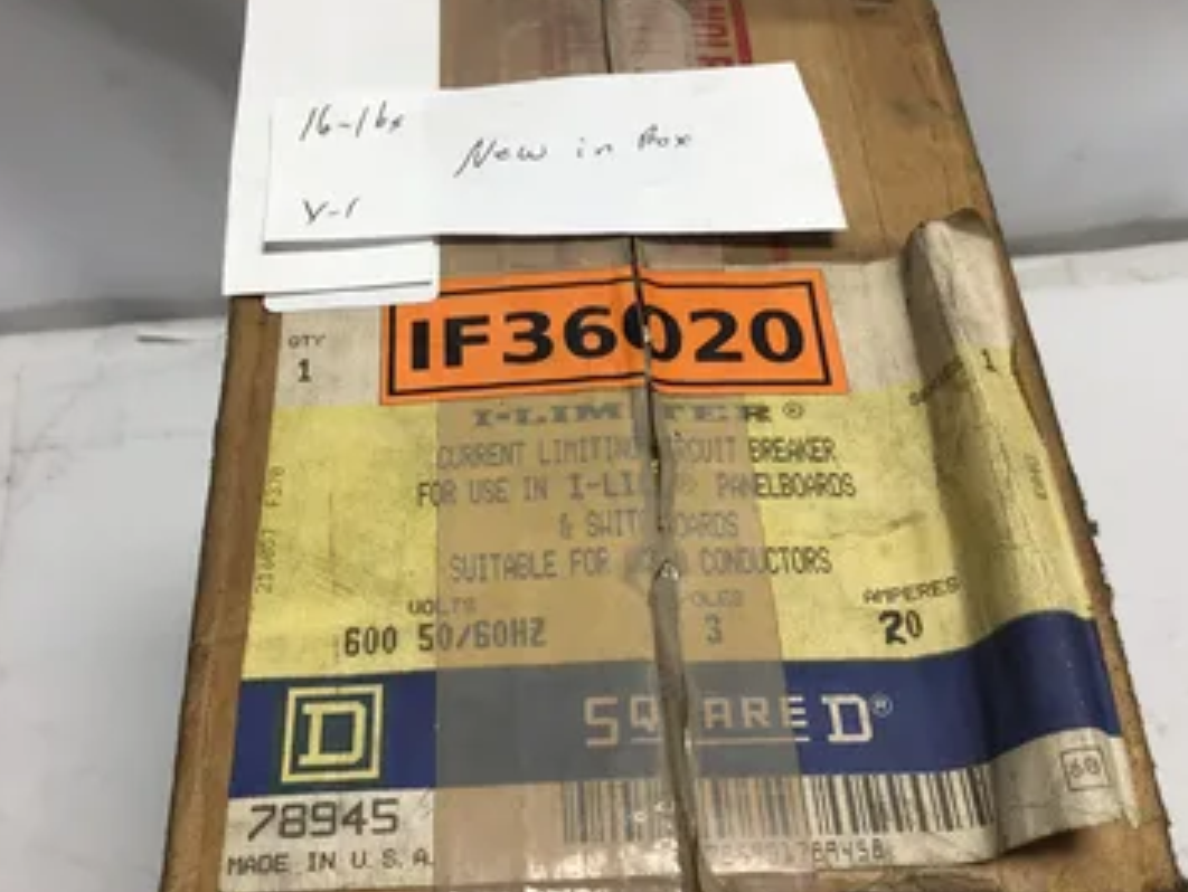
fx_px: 1202
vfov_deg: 40.7
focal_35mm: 35
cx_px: 564
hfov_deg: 52.6
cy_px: 480
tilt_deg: -58.4
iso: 25
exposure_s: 1/255
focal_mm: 3.3
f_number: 2.4
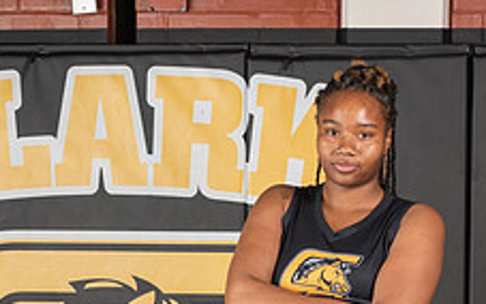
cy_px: 477
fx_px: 1868
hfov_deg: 14.8
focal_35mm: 141
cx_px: 290
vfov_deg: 9.0
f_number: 9
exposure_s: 1/125
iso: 100
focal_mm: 70
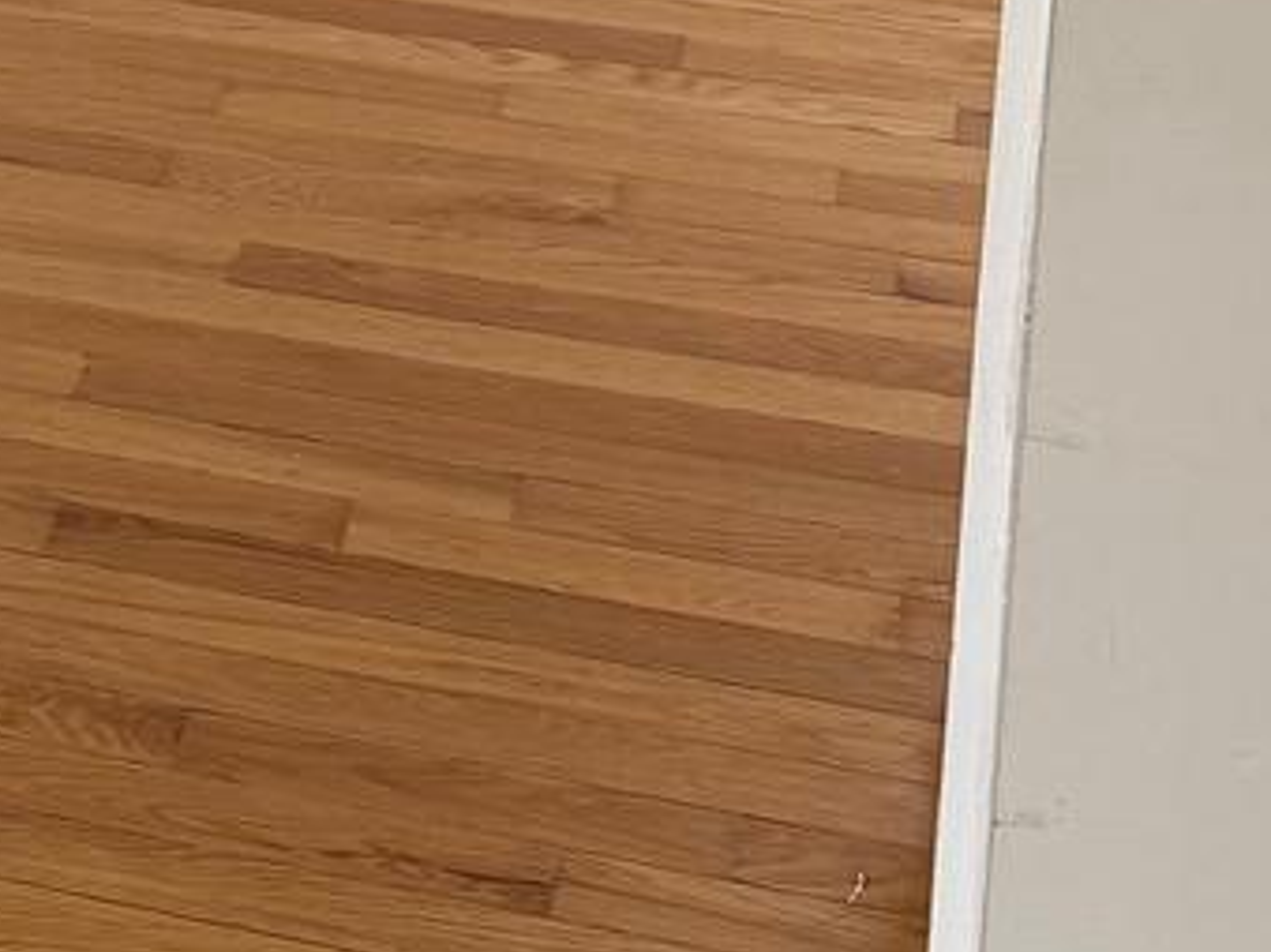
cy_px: -956
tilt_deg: -9.0
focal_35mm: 145
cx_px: -1470
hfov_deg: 11.8
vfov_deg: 9.5
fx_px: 5322
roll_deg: -0.2
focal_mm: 6.76
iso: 125
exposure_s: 1/229
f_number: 1.78
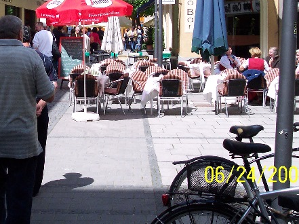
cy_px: 22
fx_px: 596
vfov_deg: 20.8
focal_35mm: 69
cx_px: 65
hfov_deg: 27.7
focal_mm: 8
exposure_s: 1/500
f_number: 4.8
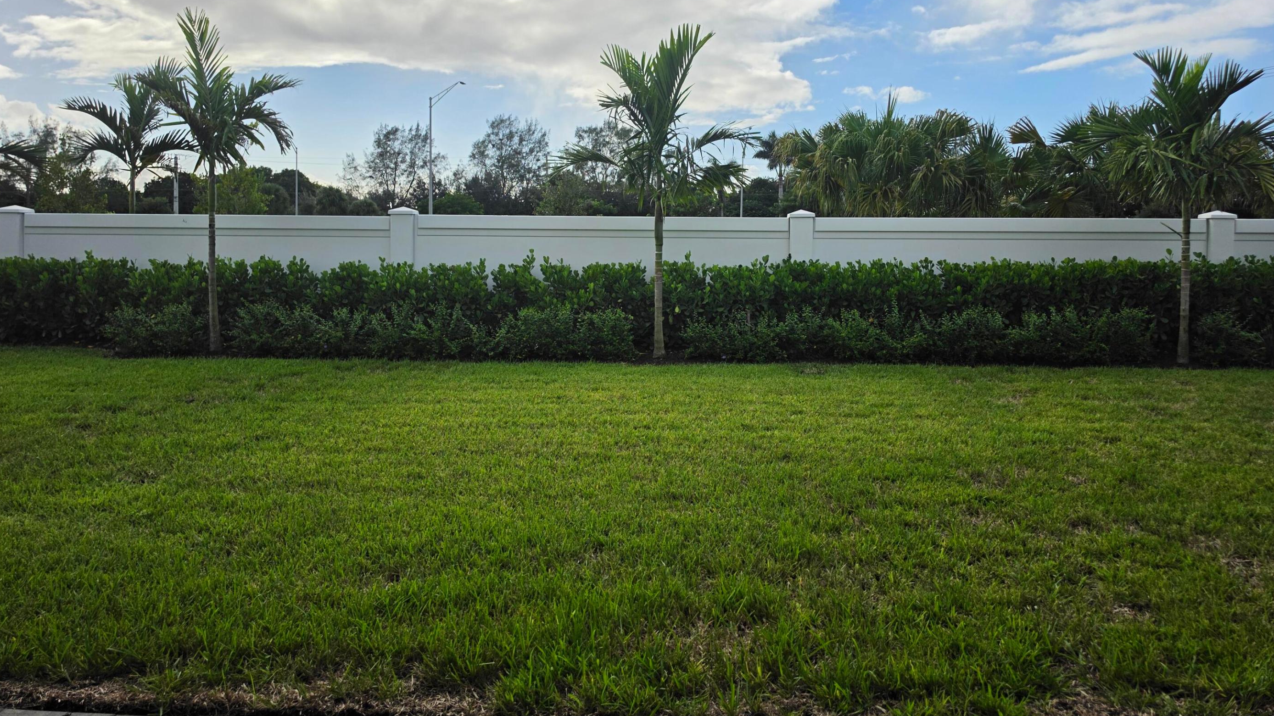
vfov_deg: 43.8
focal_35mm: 26
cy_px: 247
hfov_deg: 71.9
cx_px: 633
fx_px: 878
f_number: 1.4
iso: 25
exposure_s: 1/7939
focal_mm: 6.5
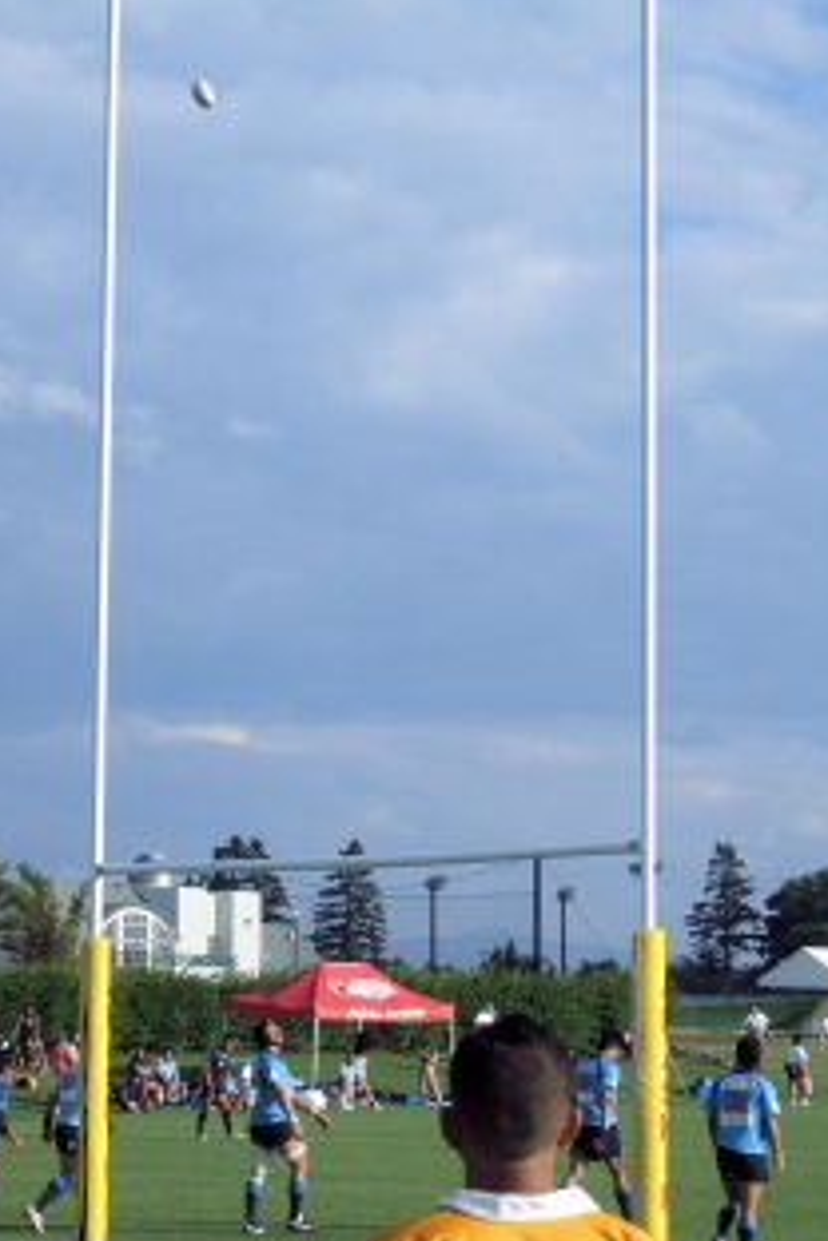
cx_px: 297
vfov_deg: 19.6
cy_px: 807
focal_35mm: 104
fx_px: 3588
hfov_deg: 13.2
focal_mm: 12.2
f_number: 3.9
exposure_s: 1/800
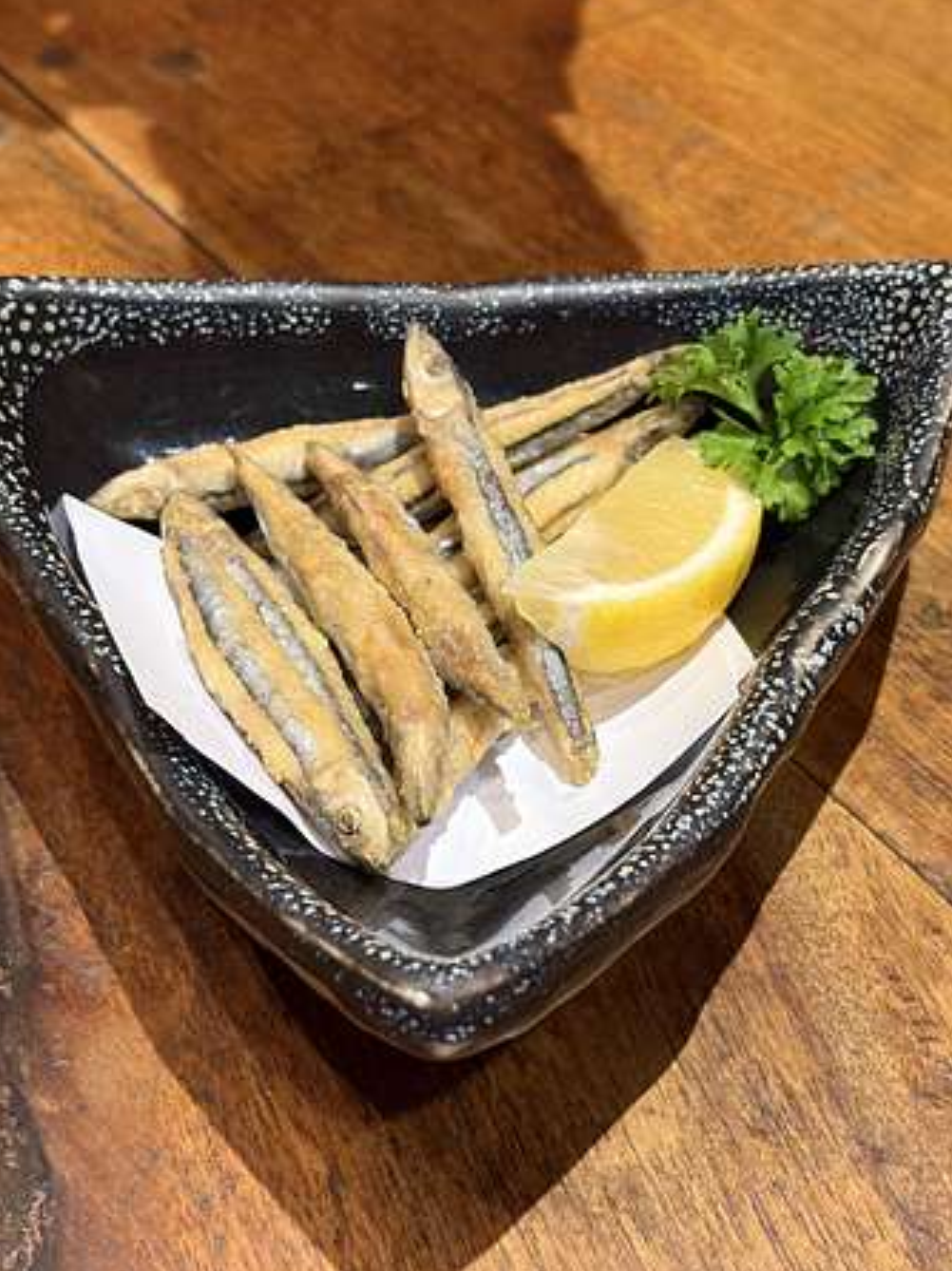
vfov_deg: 34.4
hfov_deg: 26.1
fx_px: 2055
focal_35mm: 56
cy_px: 601
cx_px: 465
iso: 125
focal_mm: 5.96
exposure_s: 1/33
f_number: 1.6
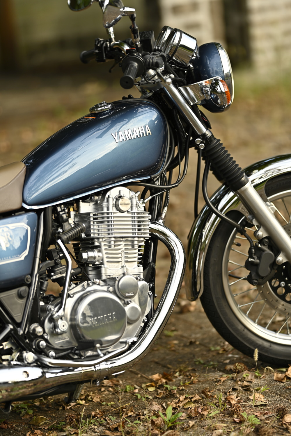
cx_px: 146
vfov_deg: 15.2
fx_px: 1637
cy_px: 218
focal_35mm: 135
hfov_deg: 10.2
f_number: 1.8
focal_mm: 135
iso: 64
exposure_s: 1/1000
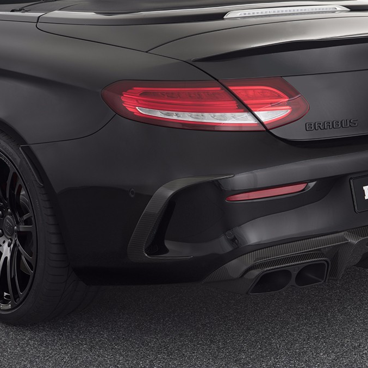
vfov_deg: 19.3
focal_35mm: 90
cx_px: 266
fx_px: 1082
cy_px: 185
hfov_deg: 19.2
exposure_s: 1/125
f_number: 8
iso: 100
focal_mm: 70
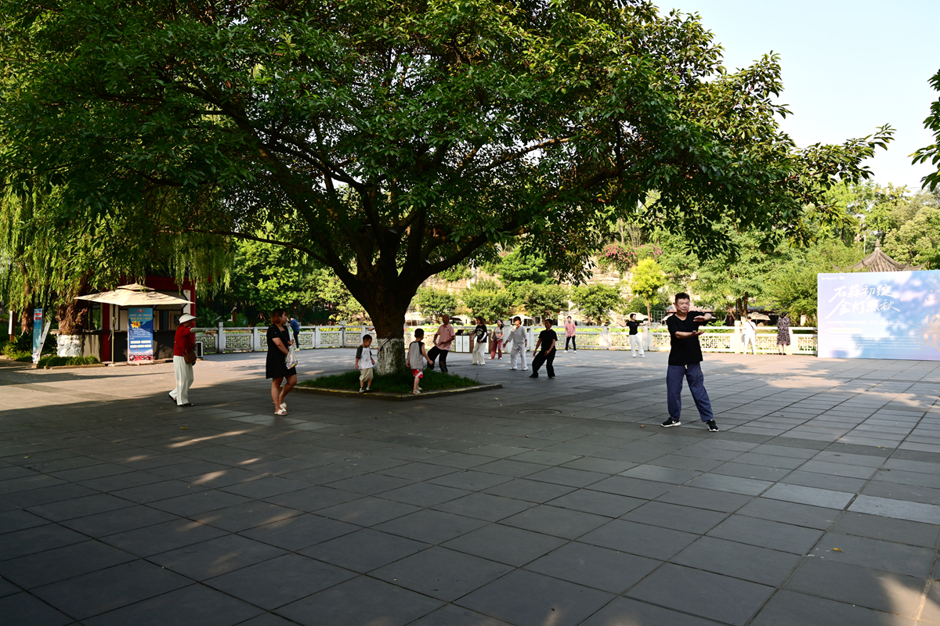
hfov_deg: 67.4
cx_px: 470
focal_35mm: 27
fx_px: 705
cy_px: 313
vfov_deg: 47.9
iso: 200
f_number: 8
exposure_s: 1/80
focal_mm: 27
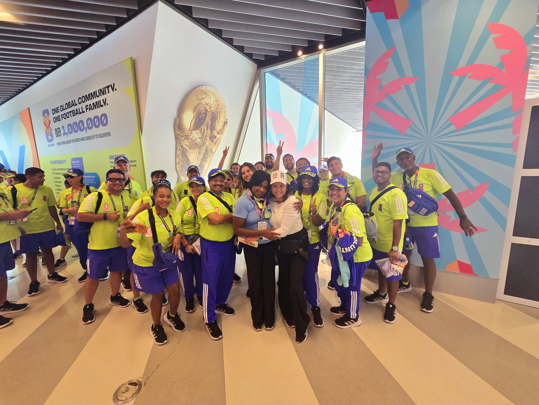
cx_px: 270
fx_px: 202
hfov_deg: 106.2
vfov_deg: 89.9
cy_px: 202
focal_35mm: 13
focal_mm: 2.2
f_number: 2.2
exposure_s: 1/60.2
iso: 250
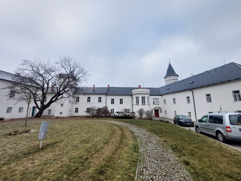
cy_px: 90
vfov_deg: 89.9
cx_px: 120
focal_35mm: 13
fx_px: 91
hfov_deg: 106.2
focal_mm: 1.74
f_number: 2.2
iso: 50
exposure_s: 1/469
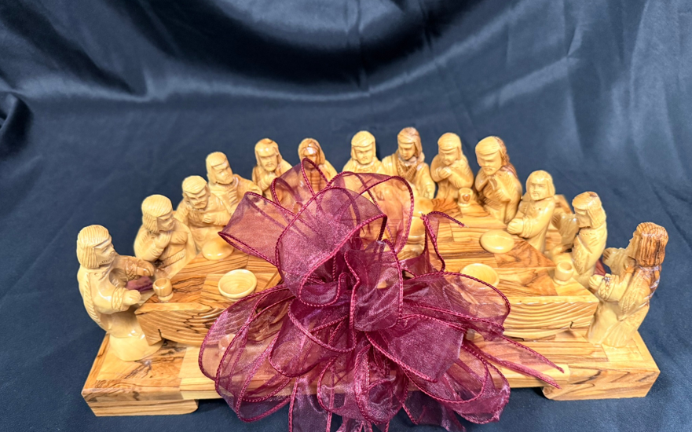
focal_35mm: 26
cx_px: 352
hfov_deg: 70.4
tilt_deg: -41.2
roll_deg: +3.4
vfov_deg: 47.3
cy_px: 256
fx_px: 490
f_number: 1.78
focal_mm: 6.76
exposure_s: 1/60
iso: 800
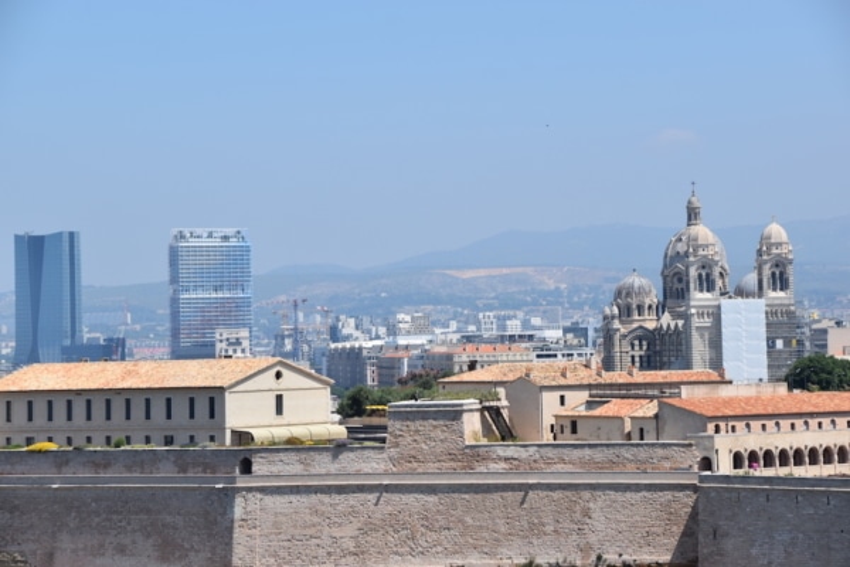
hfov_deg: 18.2
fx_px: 2656
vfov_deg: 12.2
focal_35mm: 112
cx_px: 425
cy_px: 284
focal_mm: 75
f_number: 8
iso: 110
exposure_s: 1/500
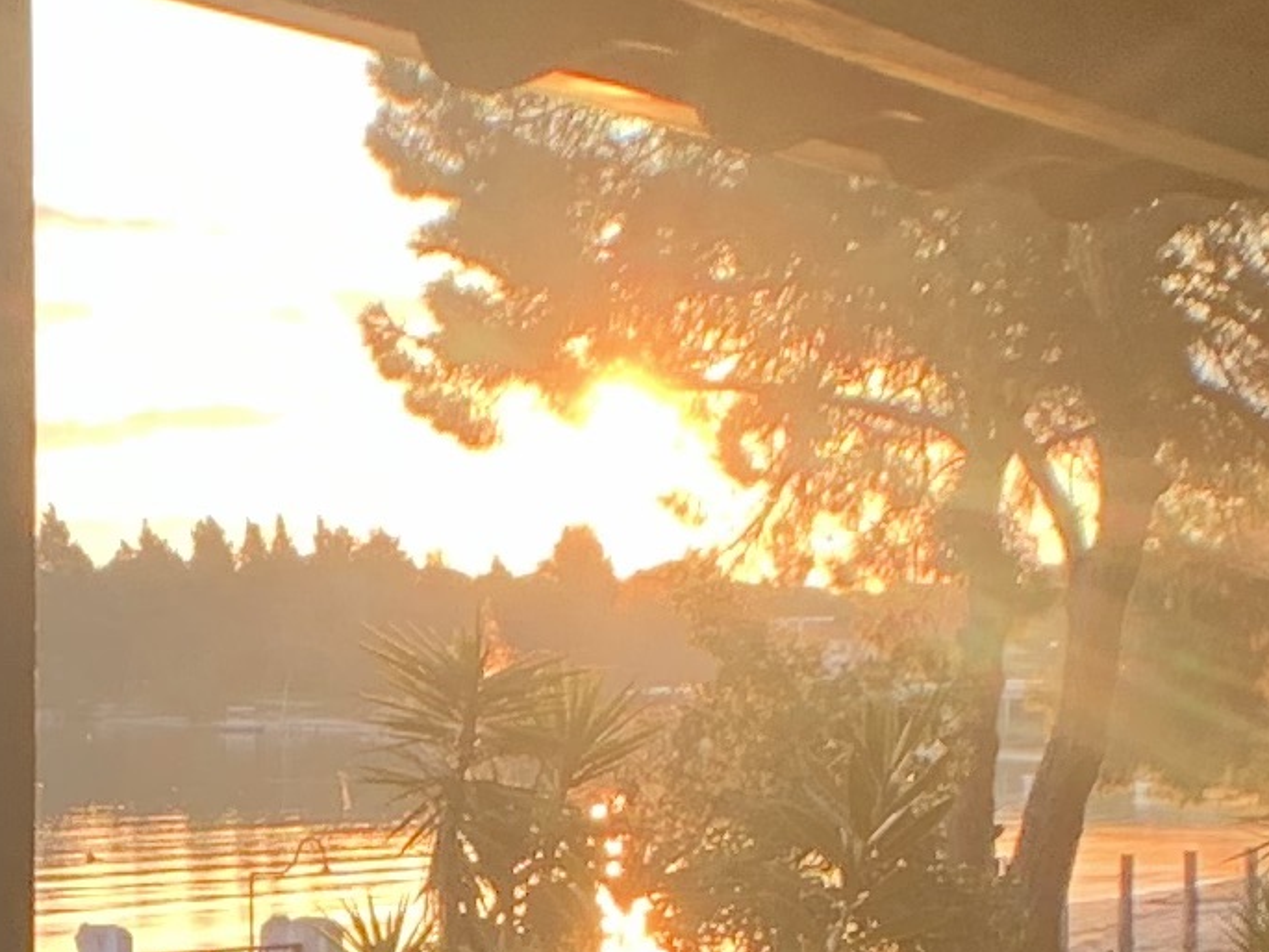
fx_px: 5610
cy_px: 1317
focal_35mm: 153
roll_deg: -0.6
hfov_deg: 12.9
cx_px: 270
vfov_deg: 9.5
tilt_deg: -7.9
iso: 25
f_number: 1.8
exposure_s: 1/121
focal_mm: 4.25
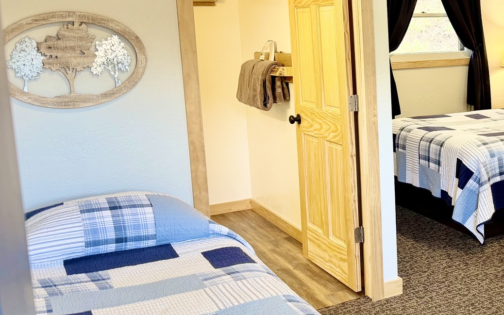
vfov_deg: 26.3
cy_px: 124
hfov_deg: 37.6
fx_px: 673
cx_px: 479
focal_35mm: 49
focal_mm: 6.76
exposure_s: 1/60
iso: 125
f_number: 1.78
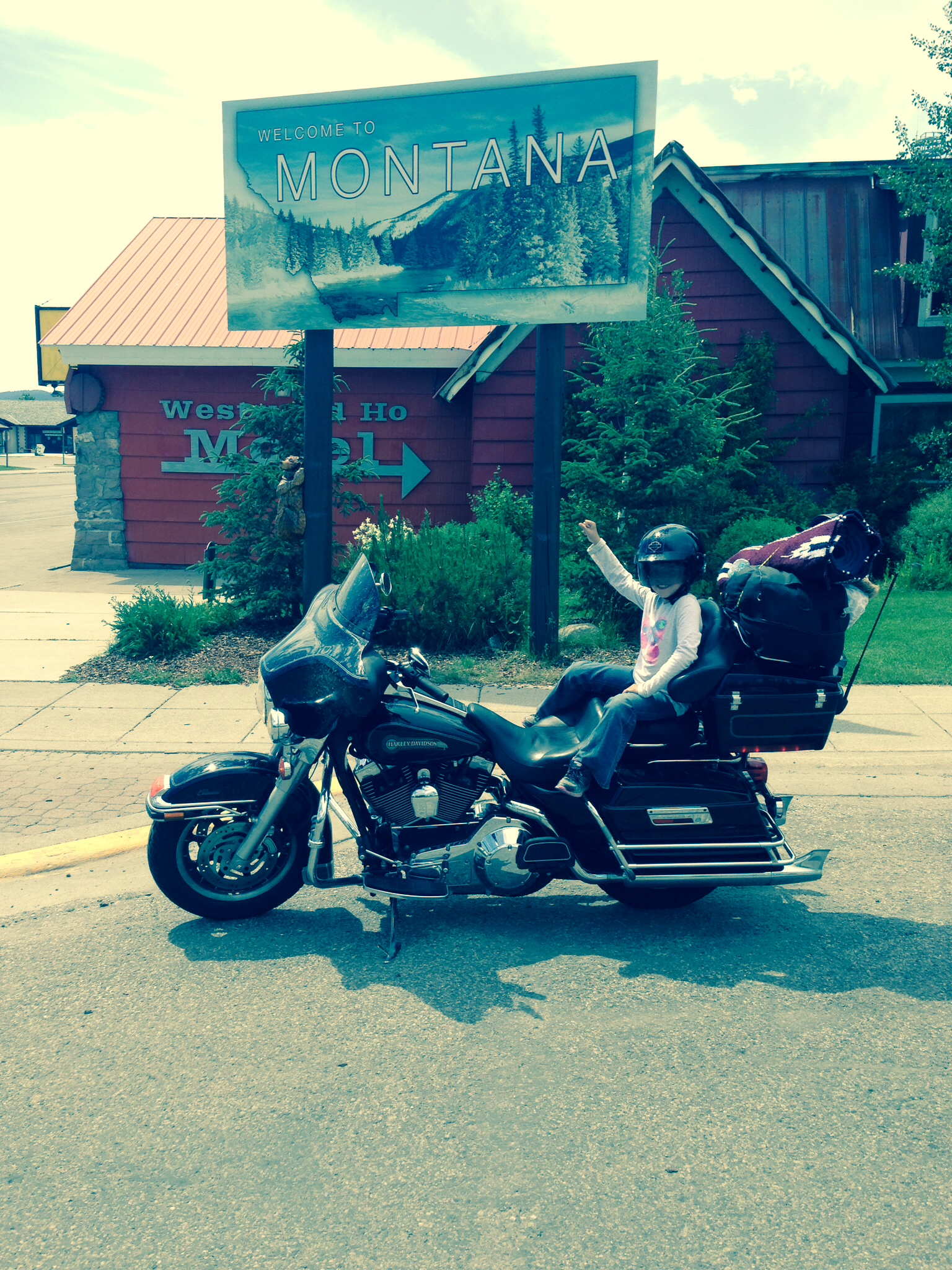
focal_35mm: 33
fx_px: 1210
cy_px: 635
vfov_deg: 55.4
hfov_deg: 42.9
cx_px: 476
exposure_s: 1/903
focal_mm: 4.12
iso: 50
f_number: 2.4
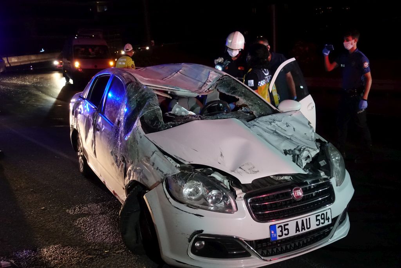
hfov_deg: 51.9
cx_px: 200
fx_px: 412
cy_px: 134
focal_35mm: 37
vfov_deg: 36.0
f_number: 2.8
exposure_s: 1/125
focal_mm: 13.53
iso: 4000
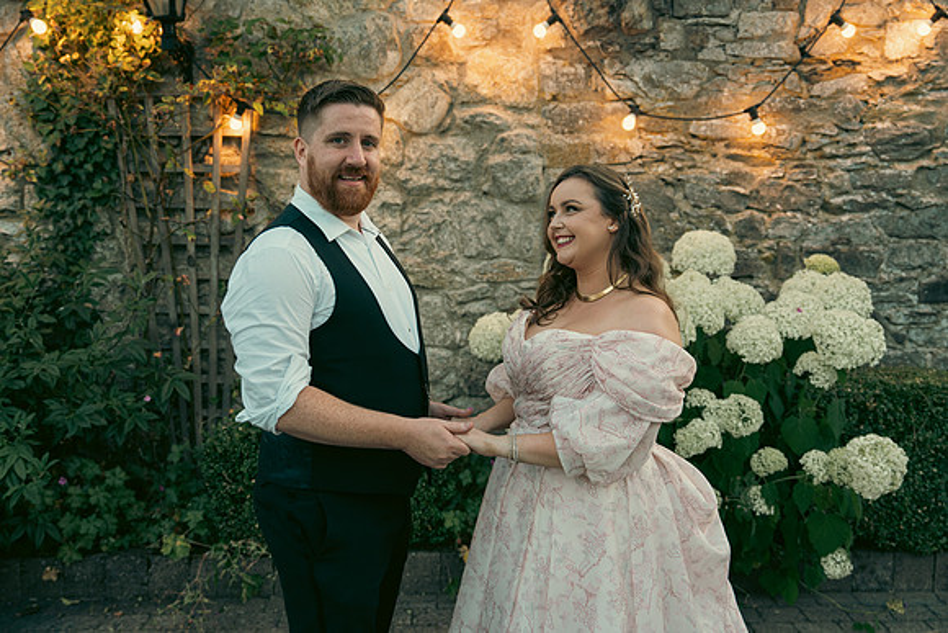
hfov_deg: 54.4
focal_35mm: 35
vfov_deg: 37.9
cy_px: 316
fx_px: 922
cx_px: 474
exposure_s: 1/160
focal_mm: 35
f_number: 3.2
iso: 250
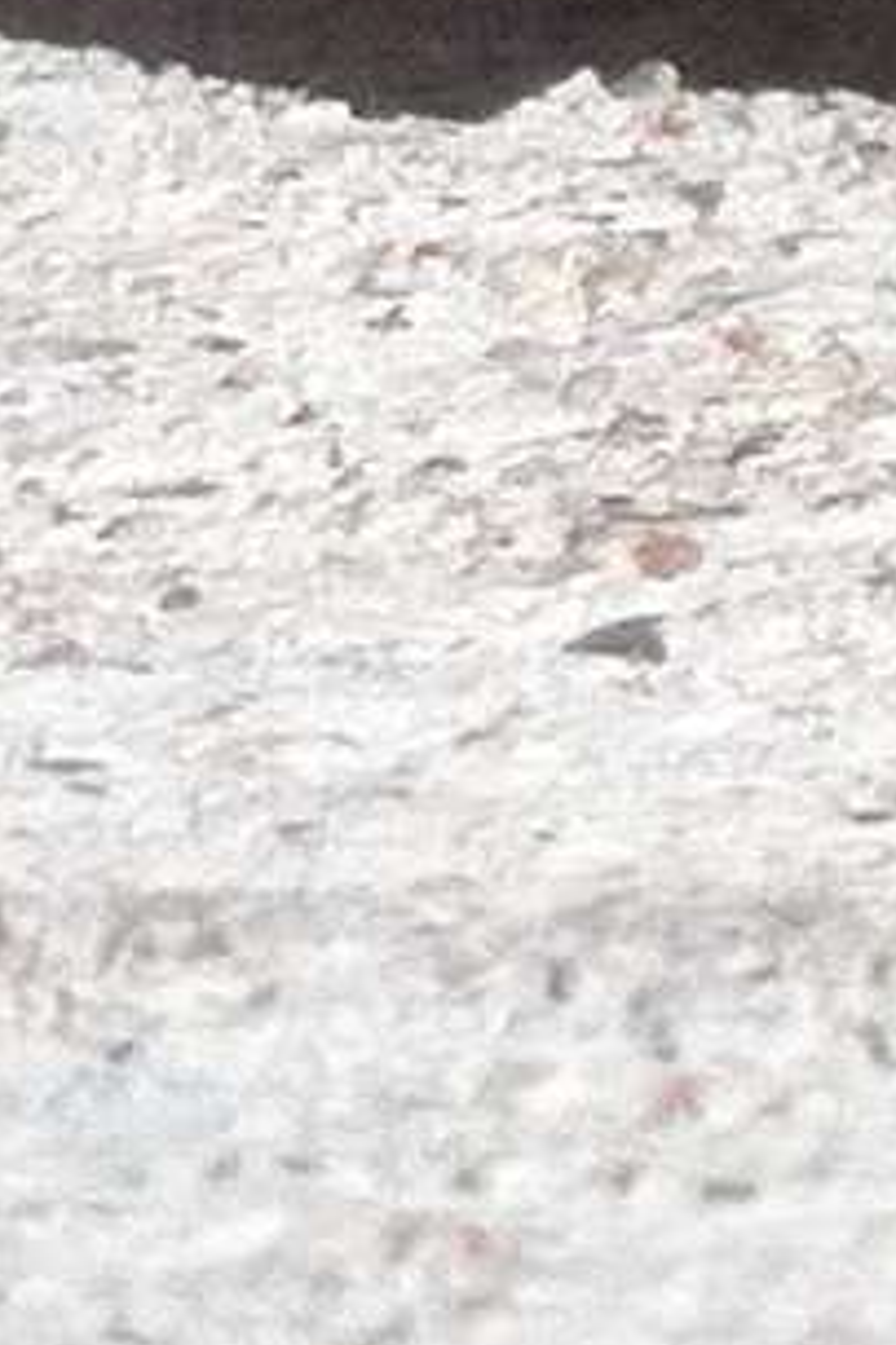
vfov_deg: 6.6
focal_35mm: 309
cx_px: 4617
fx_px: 11548
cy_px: -666
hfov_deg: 3.9
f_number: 2.8
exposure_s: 1/1875
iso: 80
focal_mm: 3.85
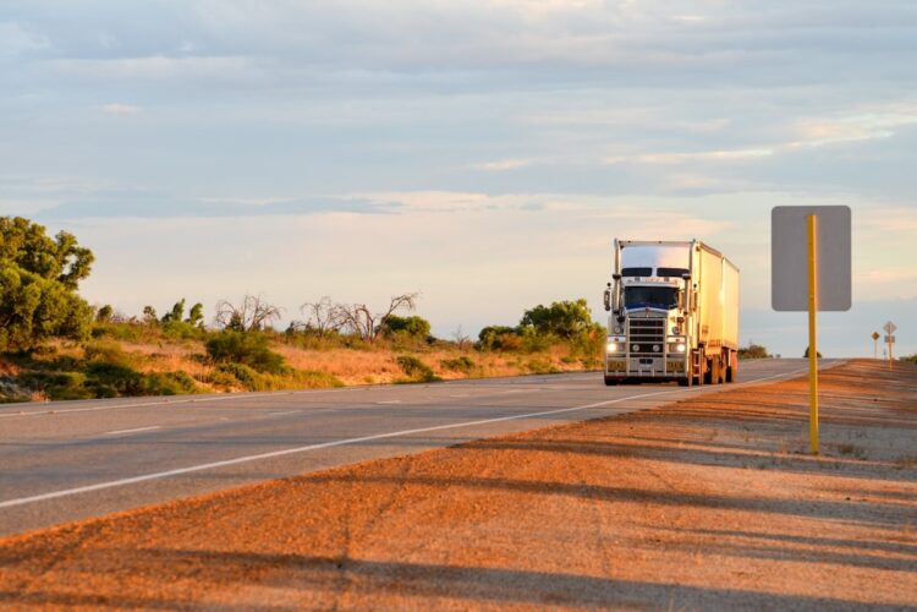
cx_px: 458
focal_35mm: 153
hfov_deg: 13.4
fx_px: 3897
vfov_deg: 9.0
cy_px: 306
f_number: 5.6
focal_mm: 102
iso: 320
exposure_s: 1/125
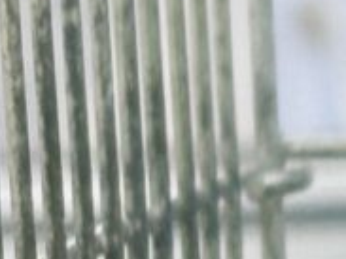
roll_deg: +2.5
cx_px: 1034
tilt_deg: -6.6
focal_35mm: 341
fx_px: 3406
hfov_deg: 5.5
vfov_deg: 4.3
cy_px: 397
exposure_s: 1/85
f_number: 1.6
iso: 50
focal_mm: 5.96
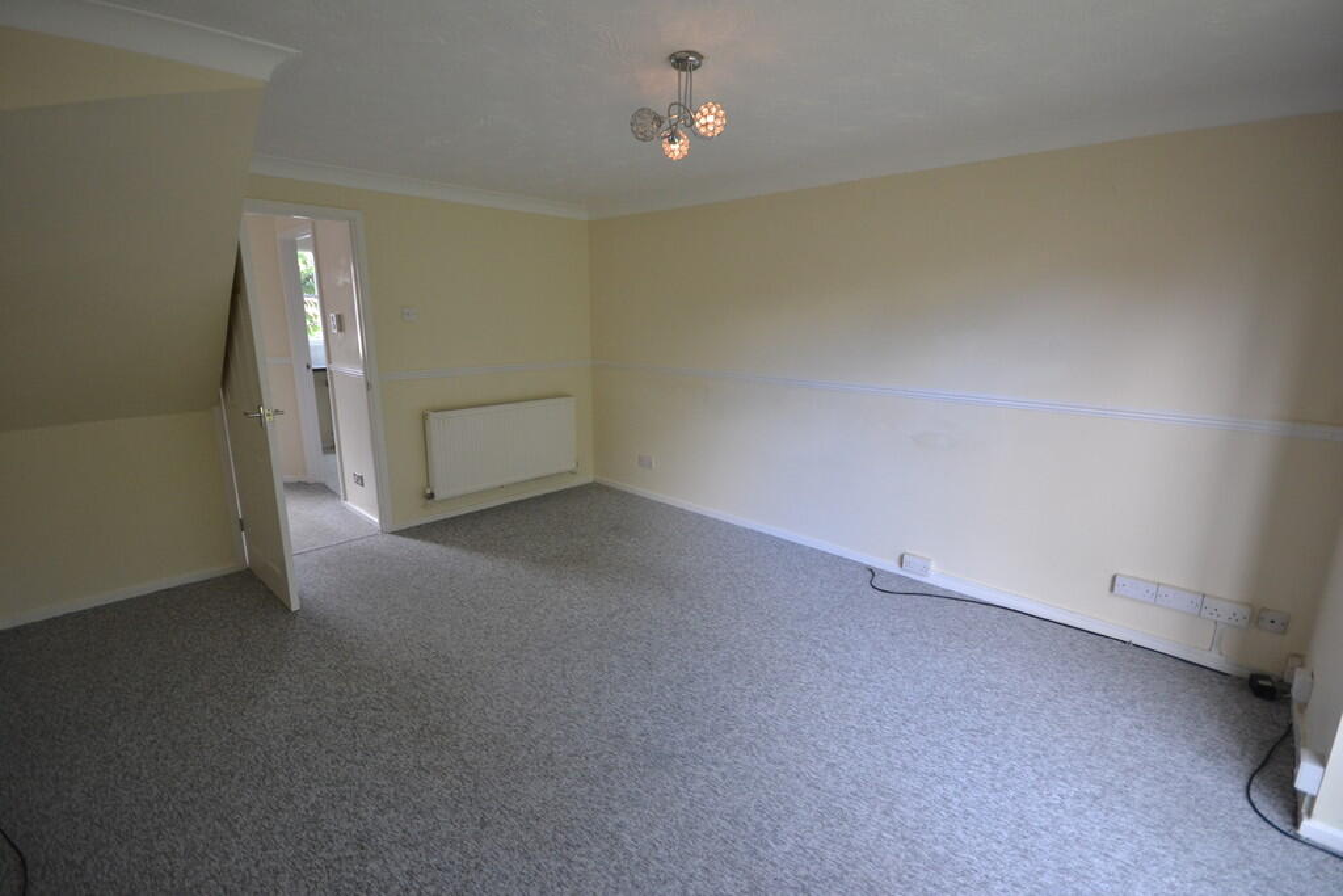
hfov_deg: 100.4
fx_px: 560
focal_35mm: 15
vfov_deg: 77.3
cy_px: 448
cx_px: 672
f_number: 4
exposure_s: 1/60
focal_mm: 10
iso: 800
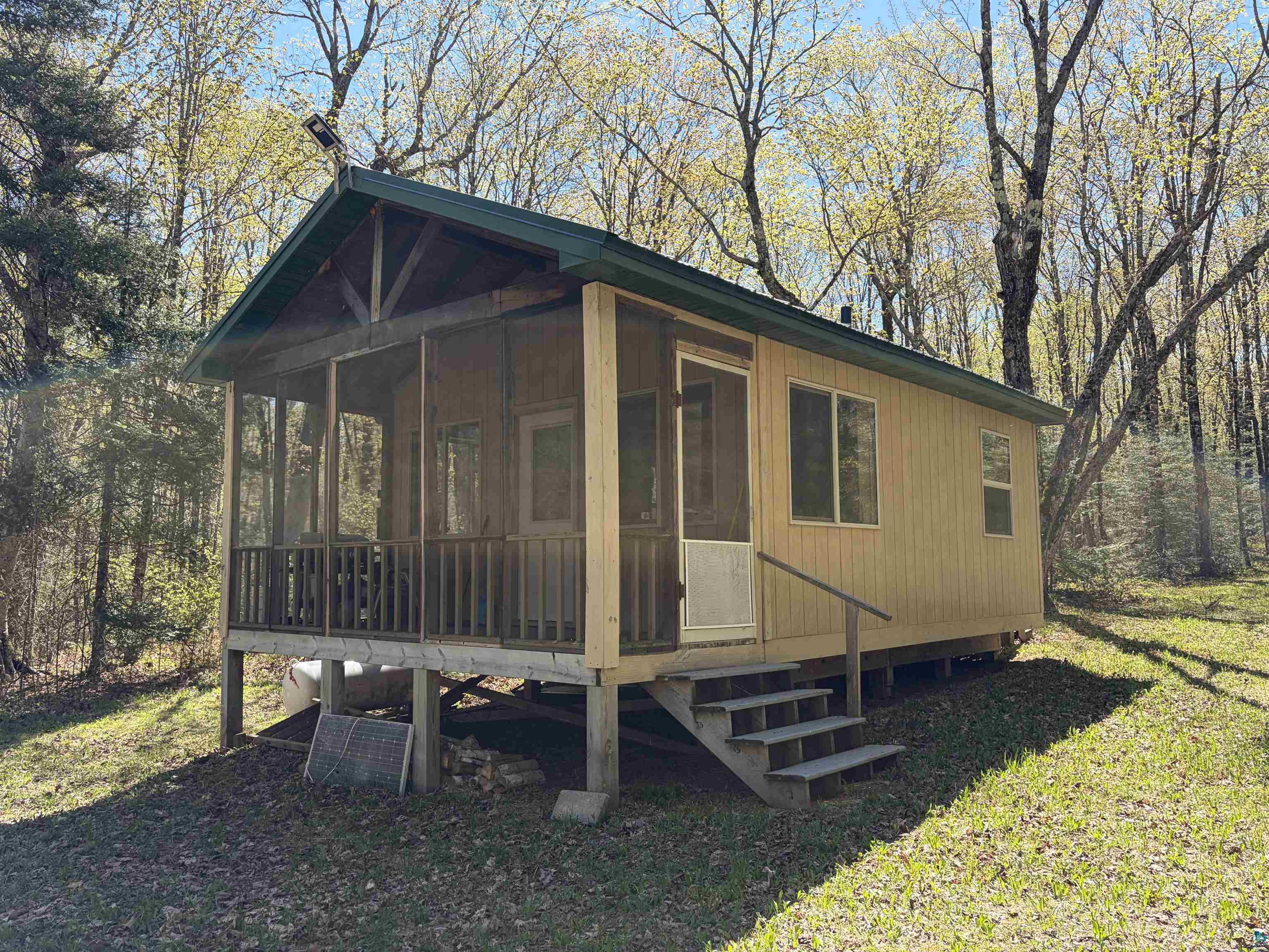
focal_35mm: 26
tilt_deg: +6.5
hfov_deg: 67.3
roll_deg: +2.0
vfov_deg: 53.1
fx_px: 953
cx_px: 634
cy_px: 476
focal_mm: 5.96
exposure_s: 1/764
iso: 50
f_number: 1.6
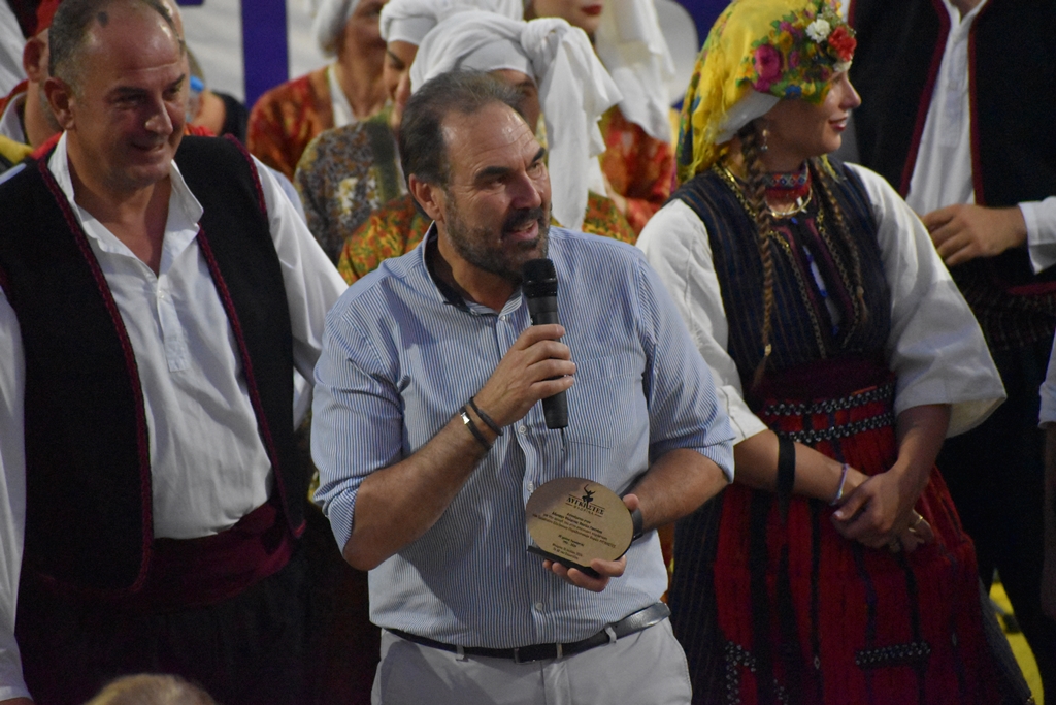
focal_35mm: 278
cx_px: 528
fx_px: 8141
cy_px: 352
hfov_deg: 7.4
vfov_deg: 5.0
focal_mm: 185
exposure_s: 1/250
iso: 9000
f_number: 5.3
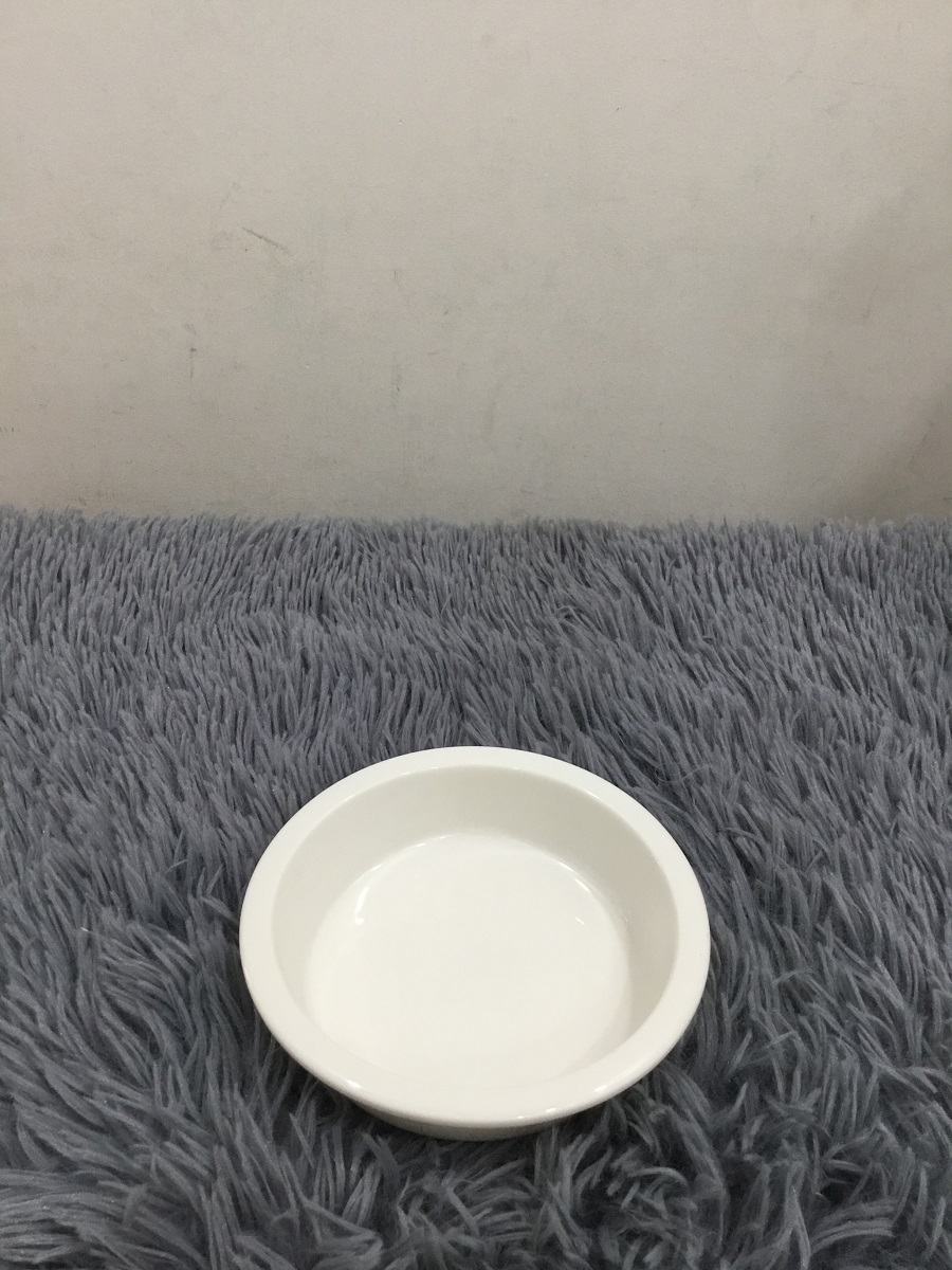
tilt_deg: -38.6
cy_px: 635
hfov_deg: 45.4
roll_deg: -0.4
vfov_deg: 58.4
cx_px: 476
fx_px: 1137
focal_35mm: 31
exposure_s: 1/33
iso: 64
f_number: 2.4
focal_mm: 3.3
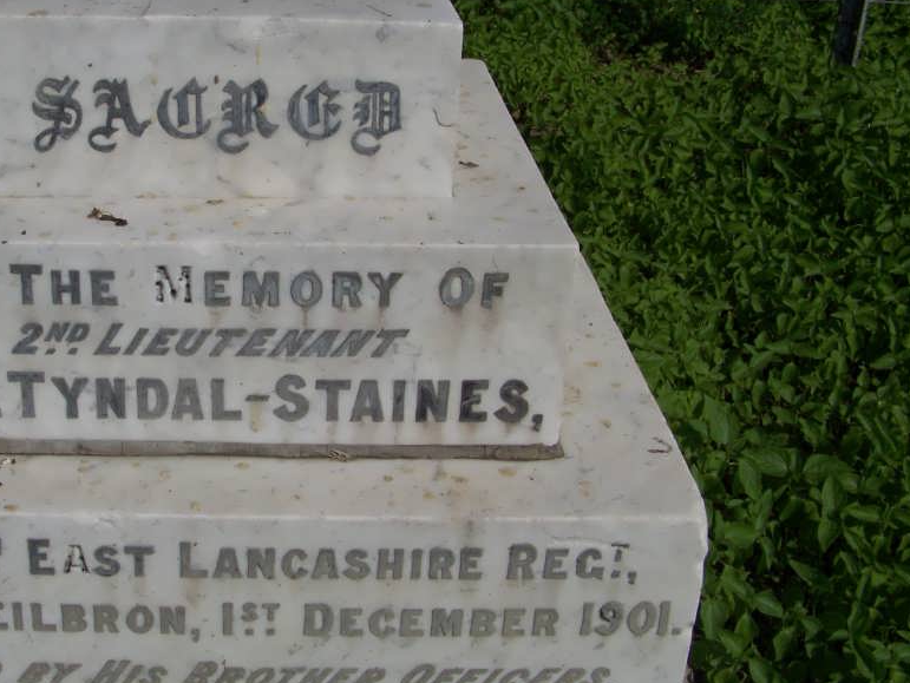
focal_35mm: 56
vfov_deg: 26.1
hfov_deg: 33.8
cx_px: 262
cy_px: 275
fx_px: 1473
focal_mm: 5.85
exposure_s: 1/1000
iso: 64
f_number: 5.6
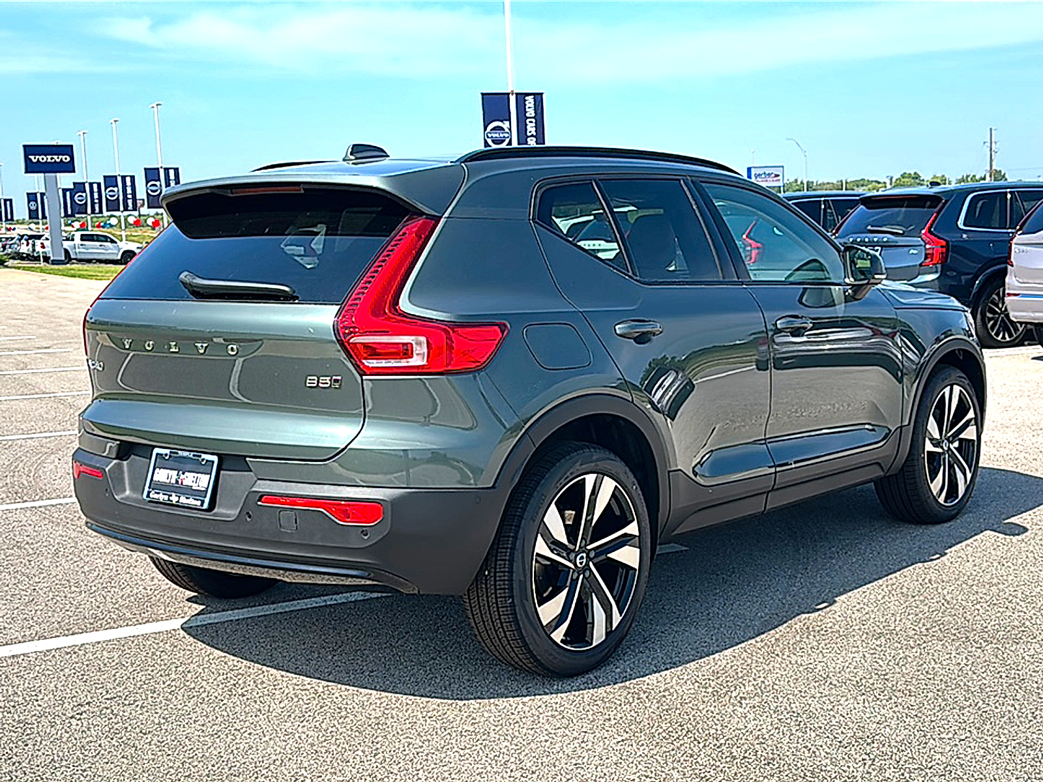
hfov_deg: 49.0
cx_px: 522
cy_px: 391
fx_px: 1145
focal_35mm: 38
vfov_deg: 37.7
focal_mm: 6.86
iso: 80
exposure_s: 1/3077
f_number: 1.78
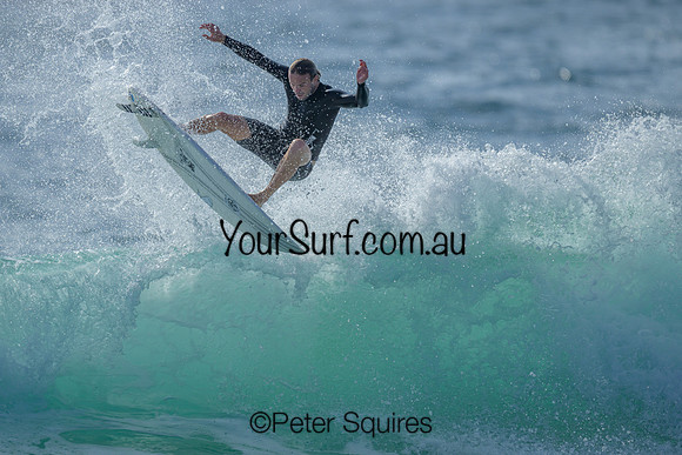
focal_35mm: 800
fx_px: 15158
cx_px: 341
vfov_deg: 1.7
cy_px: 228
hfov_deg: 2.6
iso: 125
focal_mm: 800
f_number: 6.3
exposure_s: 1/2000
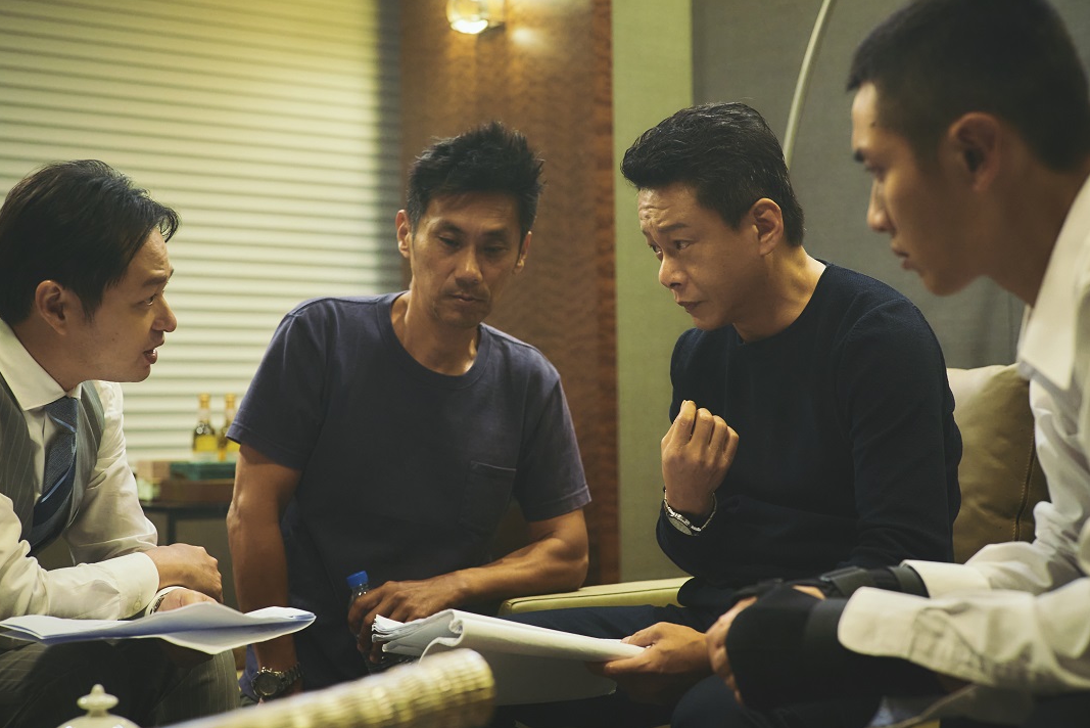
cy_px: 332
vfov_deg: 24.2
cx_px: 526
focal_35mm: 56
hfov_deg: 35.6
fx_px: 1696
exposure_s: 1/125
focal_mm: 50
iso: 2500
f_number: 2.8
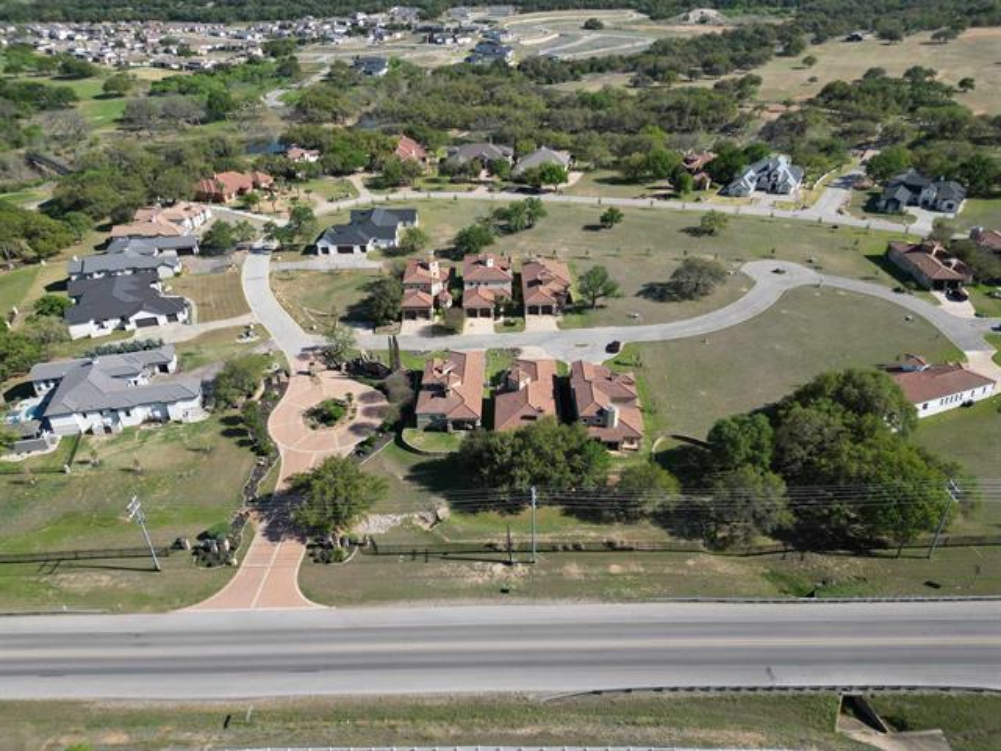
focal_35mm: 24
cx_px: 500
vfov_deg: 56.8
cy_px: 376
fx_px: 694
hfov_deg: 71.6
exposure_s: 1/2000
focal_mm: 6.72
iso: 110
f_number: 1.7
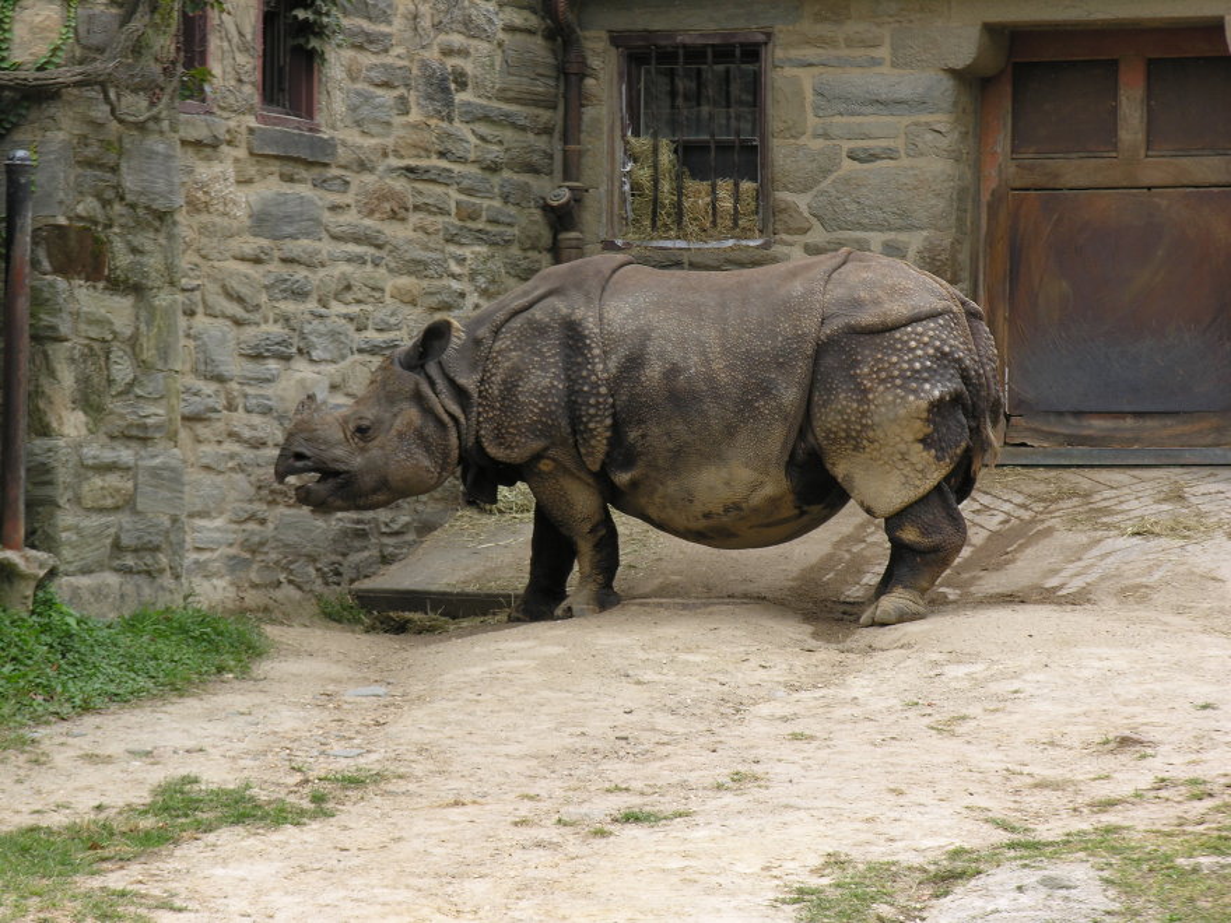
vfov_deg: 7.1
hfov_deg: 9.5
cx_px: 616
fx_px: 7432
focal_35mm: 209
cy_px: 462
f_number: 5.3
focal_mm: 53.3
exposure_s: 1/82
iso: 50
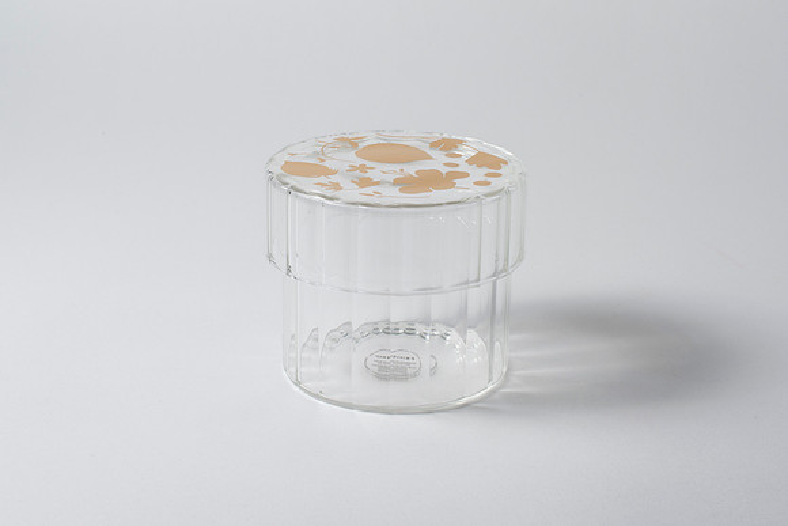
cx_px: 400
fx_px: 1553
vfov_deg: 19.2
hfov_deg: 28.5
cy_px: 238
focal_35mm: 71
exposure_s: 1/200
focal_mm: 50
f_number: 16
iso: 100
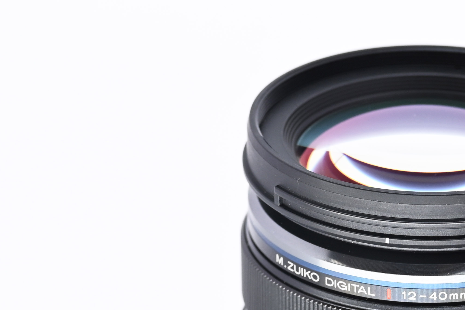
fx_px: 2841
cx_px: 428
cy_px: 162
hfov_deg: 9.3
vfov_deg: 6.2
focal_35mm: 220
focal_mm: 75
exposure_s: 1/125
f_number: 9
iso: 500
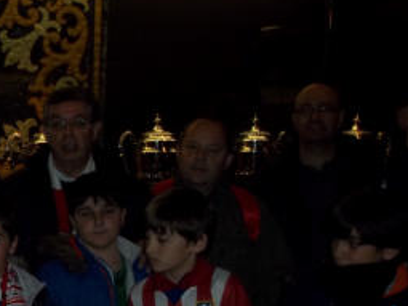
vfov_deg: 15.5
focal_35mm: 95
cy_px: 215
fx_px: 1119
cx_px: -122
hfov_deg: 19.1
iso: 80
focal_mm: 6.5
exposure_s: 1/30
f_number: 3.1
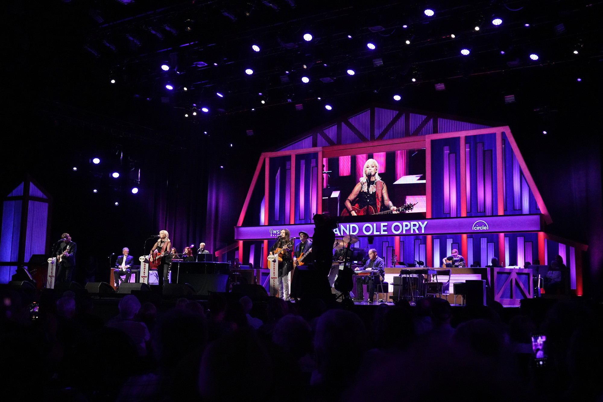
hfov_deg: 48.5
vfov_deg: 33.4
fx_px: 670
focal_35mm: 40
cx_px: 302
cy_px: 201
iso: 12800
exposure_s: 1/100
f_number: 5
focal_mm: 40
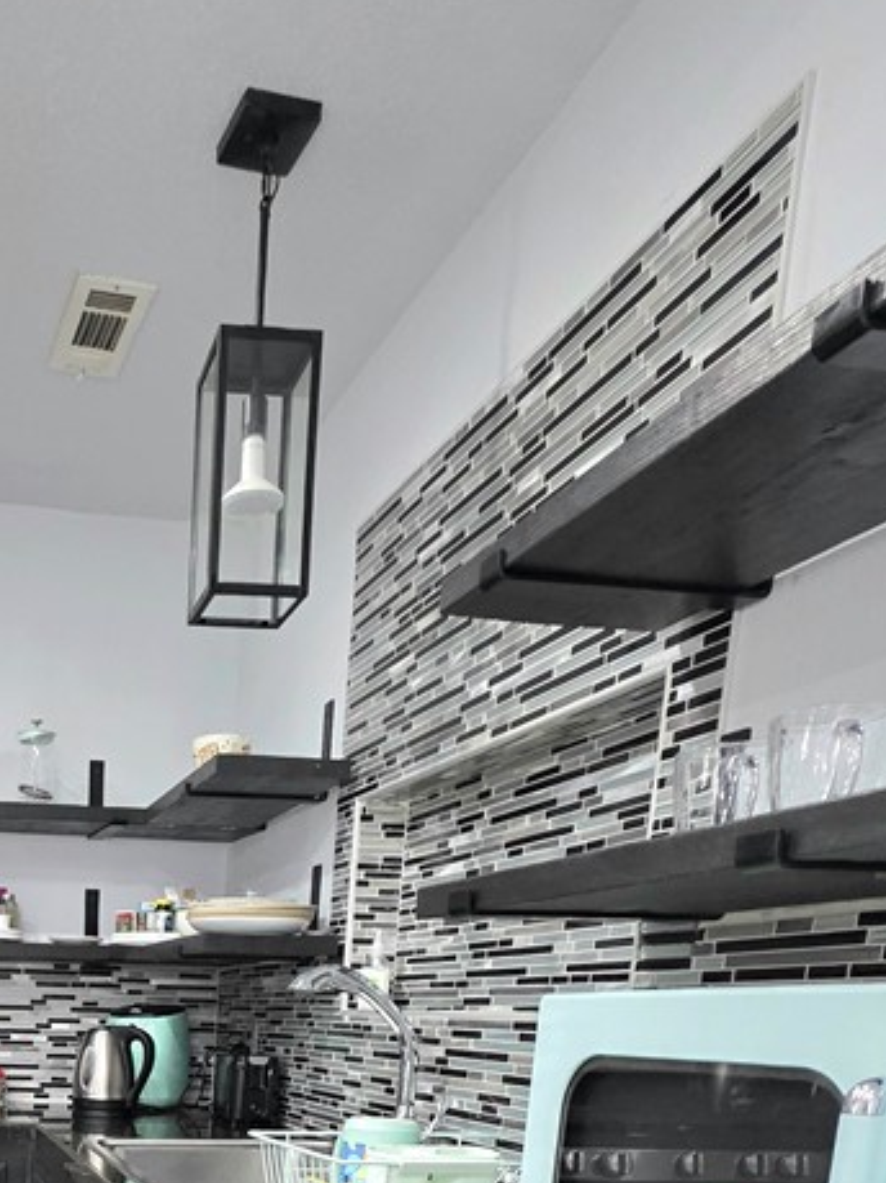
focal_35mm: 29
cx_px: 39
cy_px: 1242
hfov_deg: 42.8
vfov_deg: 48.0
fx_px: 990
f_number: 1.9
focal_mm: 2.2
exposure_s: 1/101
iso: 500
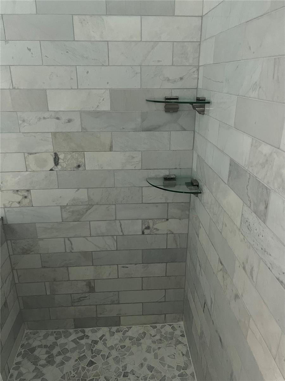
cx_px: 142
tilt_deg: -20.9
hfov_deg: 53.1
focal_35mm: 26
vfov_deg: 67.3
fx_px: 285
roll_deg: +0.4
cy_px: 190
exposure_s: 1/30
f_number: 1.5
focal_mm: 5.7
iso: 500
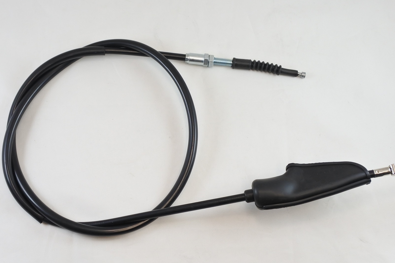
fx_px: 439
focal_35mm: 40
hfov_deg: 48.5
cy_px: 136
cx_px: 199
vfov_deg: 33.4
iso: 400
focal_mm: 13.4
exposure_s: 1/160
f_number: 4
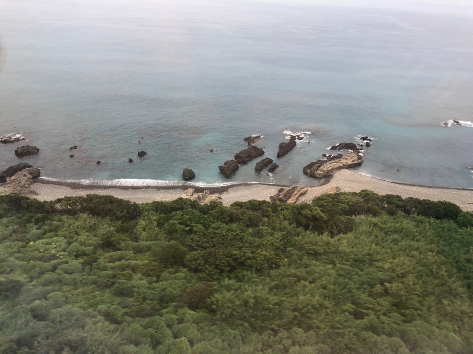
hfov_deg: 63.4
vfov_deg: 49.7
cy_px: 177
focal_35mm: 28
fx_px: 383
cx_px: 236
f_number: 1.8
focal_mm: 4
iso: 20
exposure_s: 1/251
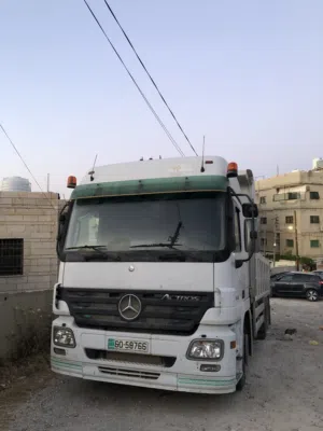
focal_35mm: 28
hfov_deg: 49.7
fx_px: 348
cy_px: 216
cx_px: 162
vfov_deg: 63.4
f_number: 1.8
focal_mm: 4
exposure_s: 1/15
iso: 80
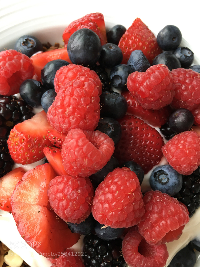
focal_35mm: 29
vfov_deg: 61.7
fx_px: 223
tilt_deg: -82.0
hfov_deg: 48.2
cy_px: 134
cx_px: 100
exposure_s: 1/30
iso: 50
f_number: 2.2
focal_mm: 4.15
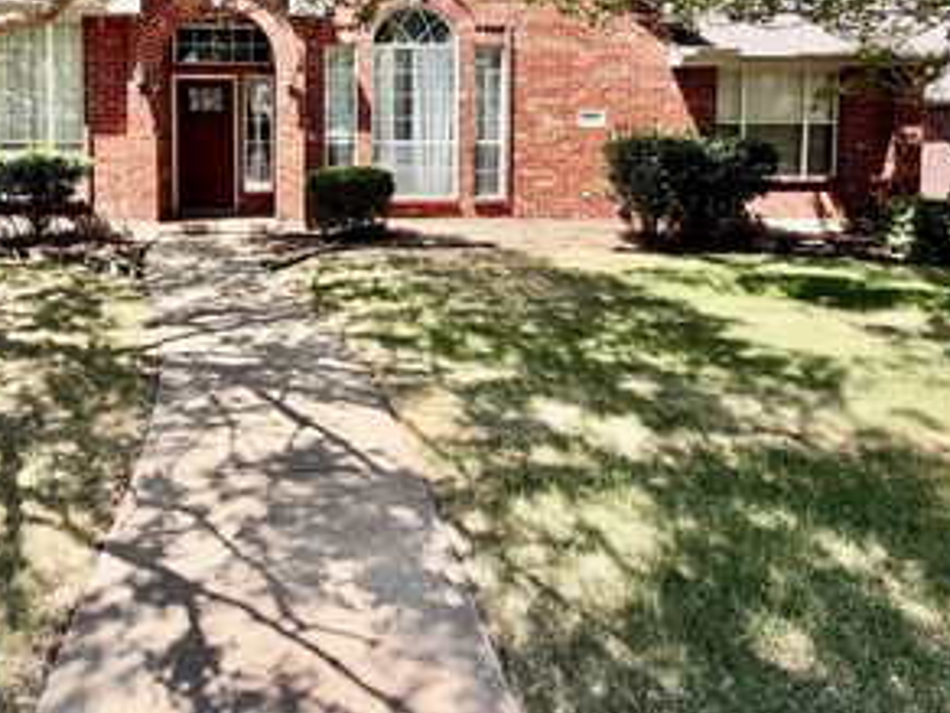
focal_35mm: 24
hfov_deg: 69.1
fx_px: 659
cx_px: 299
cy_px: 177
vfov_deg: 54.2
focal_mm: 2.22
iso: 50
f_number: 2.2
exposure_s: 1/502
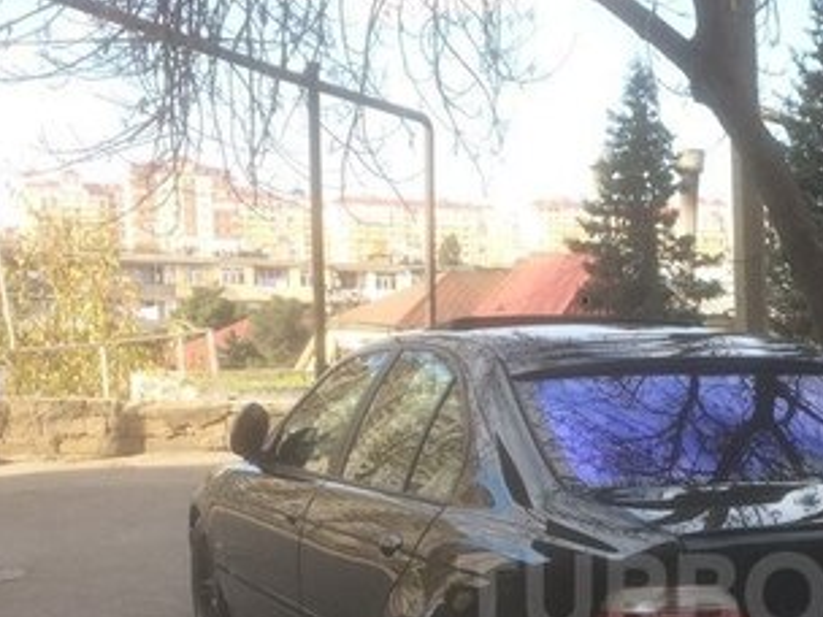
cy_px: 594
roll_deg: -2.0
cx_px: 734
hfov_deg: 29.5
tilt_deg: -9.9
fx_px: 1498
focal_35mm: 63
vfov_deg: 22.5
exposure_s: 1/391
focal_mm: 4.15
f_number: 2.2
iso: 32
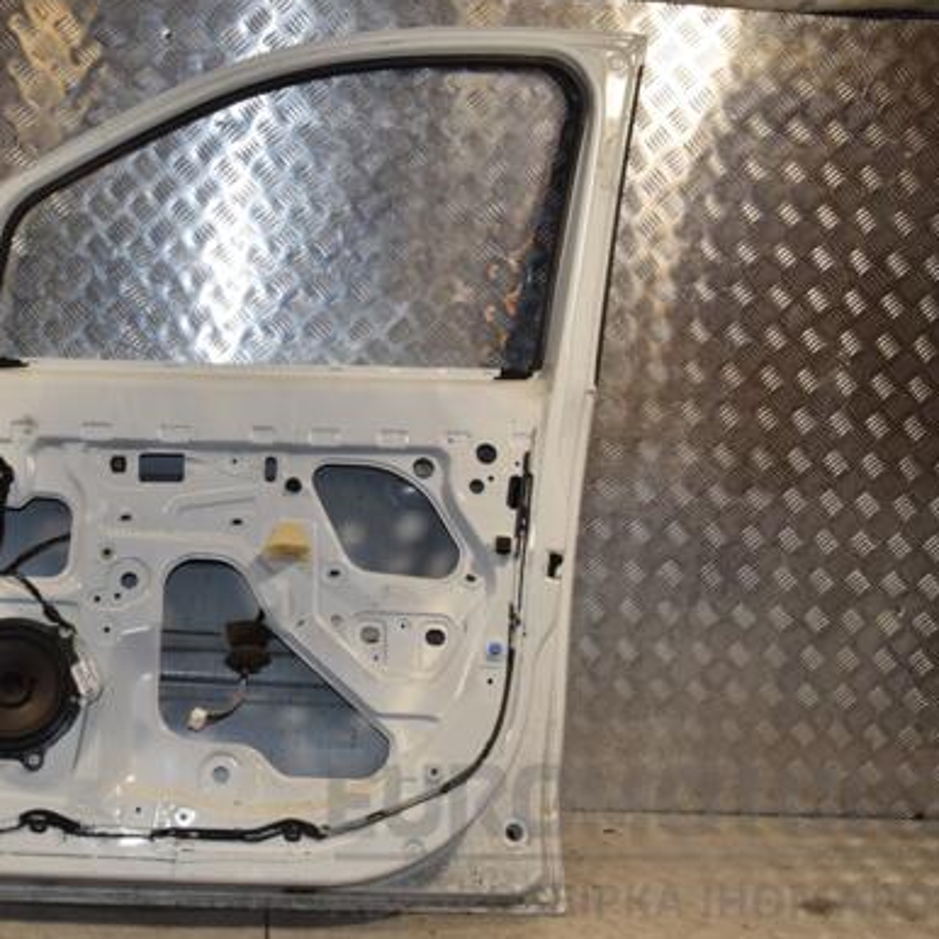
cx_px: 282
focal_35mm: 42
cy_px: 477
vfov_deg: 40.3
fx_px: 1279
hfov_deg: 39.6
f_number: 13
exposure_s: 1/200
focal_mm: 21
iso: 800
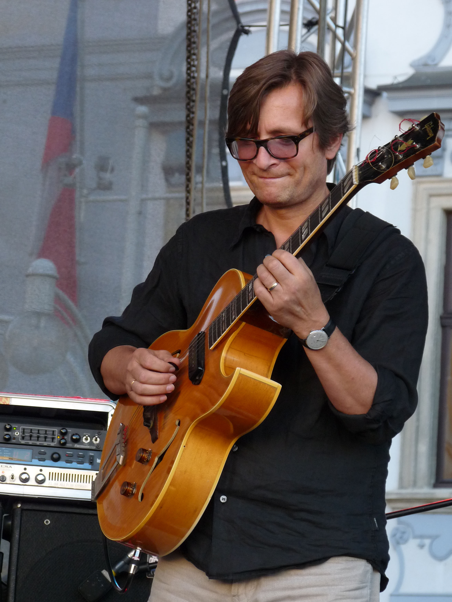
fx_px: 3778
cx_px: 226
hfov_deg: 6.8
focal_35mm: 217
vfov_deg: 9.1
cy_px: 301
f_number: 4.5
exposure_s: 1/125
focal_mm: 32.7
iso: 200
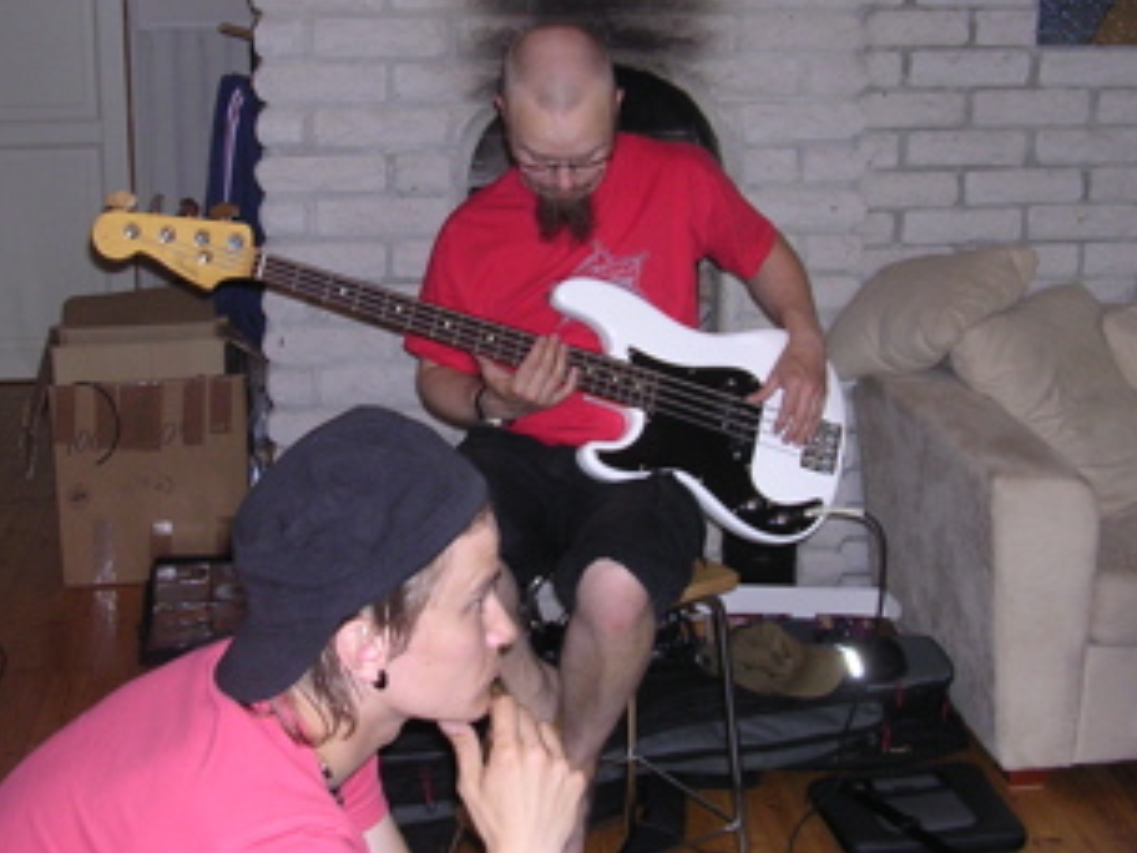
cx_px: 479
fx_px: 1642
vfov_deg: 29.0
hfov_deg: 38.1
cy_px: 333
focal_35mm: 50
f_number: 2.8
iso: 222
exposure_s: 1/60.1
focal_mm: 5.8
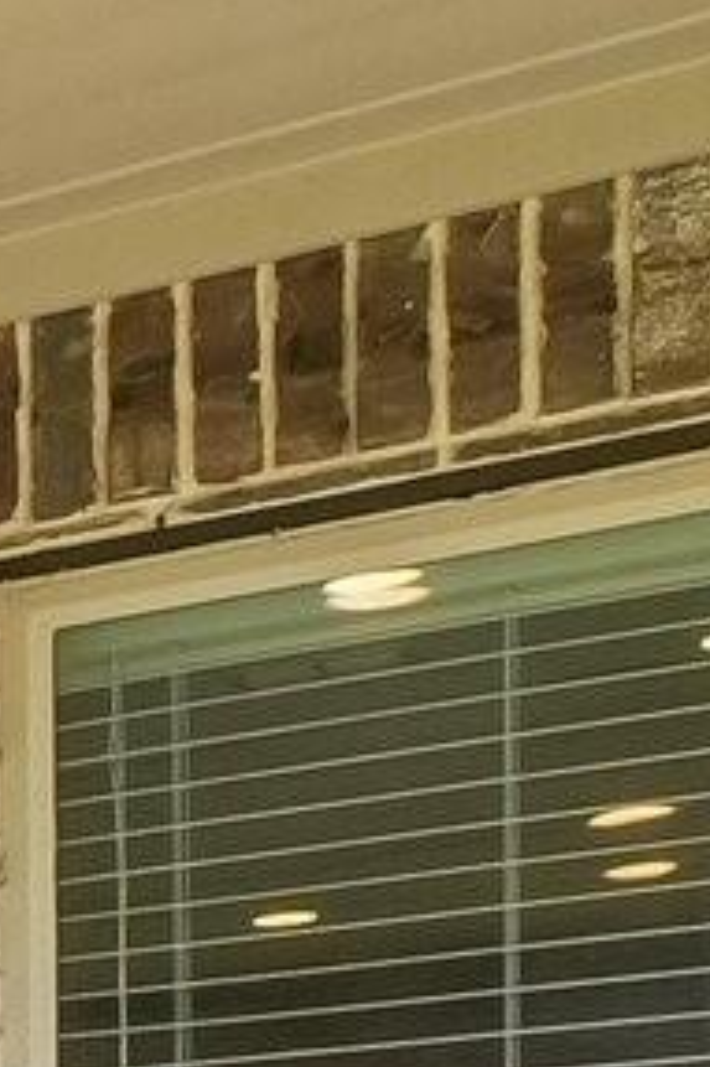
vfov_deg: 17.1
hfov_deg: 7.9
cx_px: -2141
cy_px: 1634
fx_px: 3169
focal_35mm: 107
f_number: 8
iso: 400
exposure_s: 1/80
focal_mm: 10
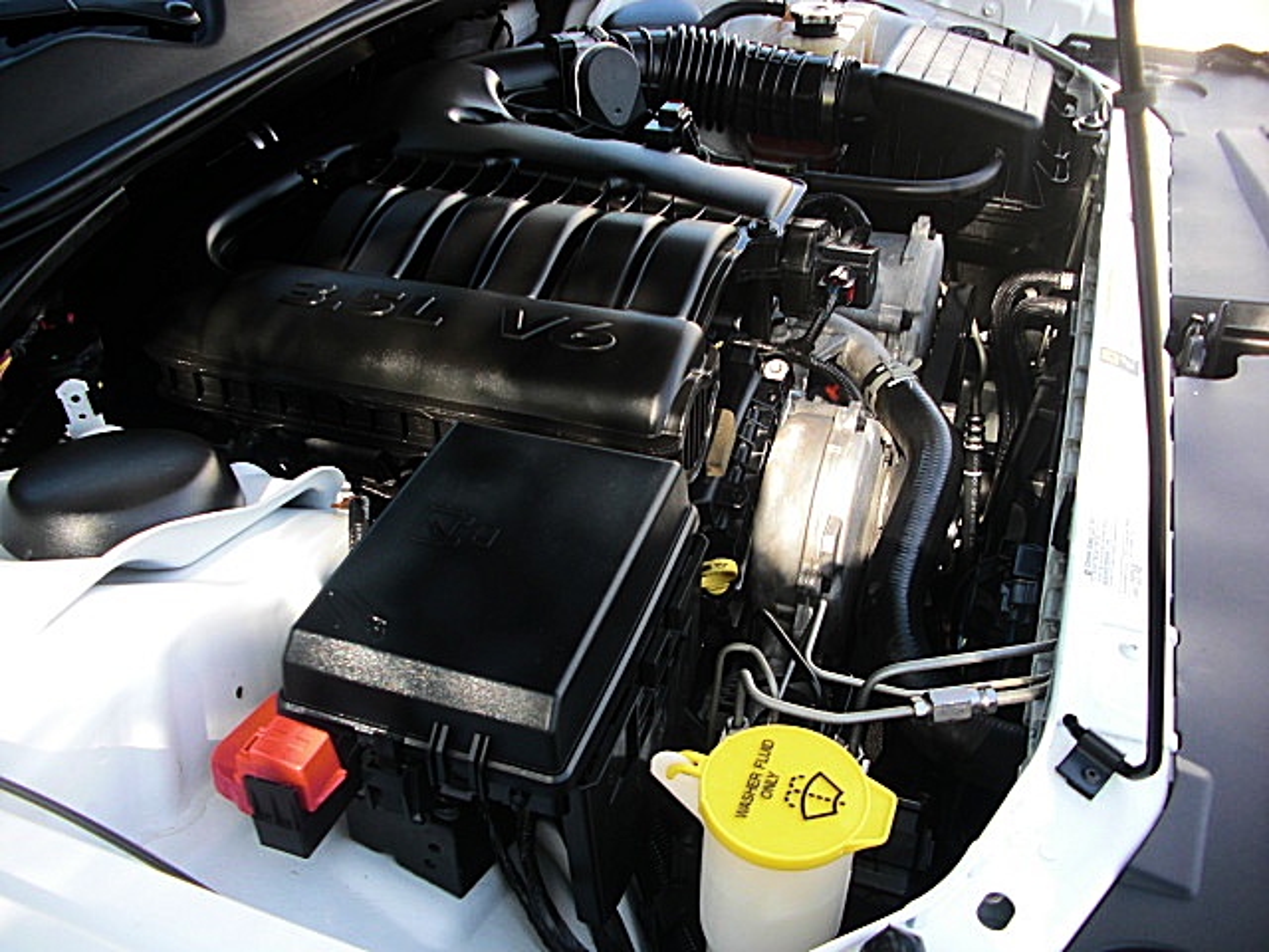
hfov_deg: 51.4
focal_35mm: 36
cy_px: 476
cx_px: 634
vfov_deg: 39.7
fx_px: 1320
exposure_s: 1/160
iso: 50
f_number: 2.8
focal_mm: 6.3
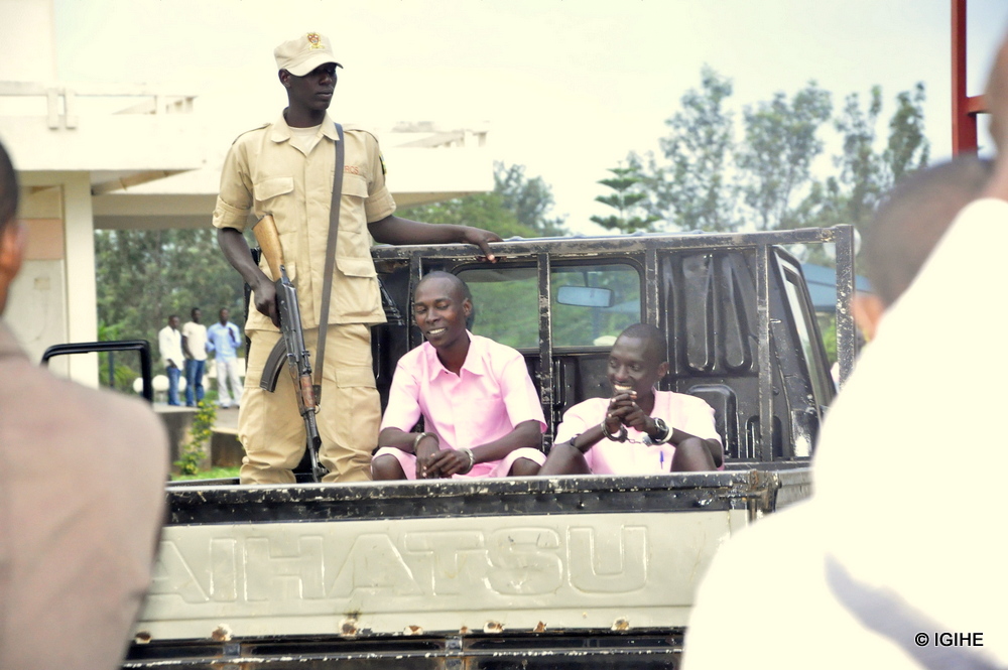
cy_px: 335
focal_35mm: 138
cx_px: 504
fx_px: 3861
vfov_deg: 9.9
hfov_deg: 14.9
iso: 3200
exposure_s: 1/60
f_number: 5.6
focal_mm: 92
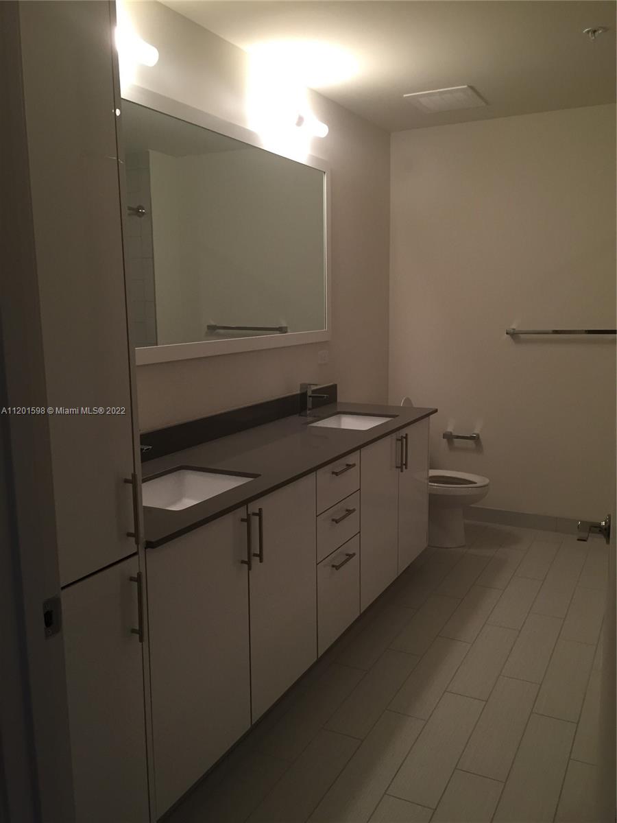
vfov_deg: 61.7
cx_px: 308
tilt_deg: -9.7
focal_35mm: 29
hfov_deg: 48.2
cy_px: 412
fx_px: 689
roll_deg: +0.4
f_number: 2.2
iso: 100
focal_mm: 4.15
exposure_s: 1/30
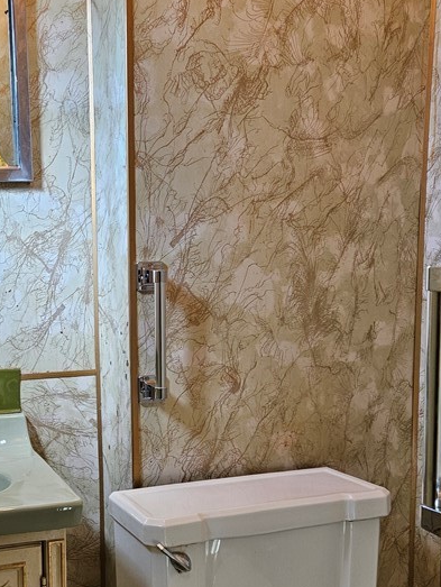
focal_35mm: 45
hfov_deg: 31.5
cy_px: 387
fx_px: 763
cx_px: 93
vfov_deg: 41.6
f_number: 1.8
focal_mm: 5.4
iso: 100
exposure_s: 1/120
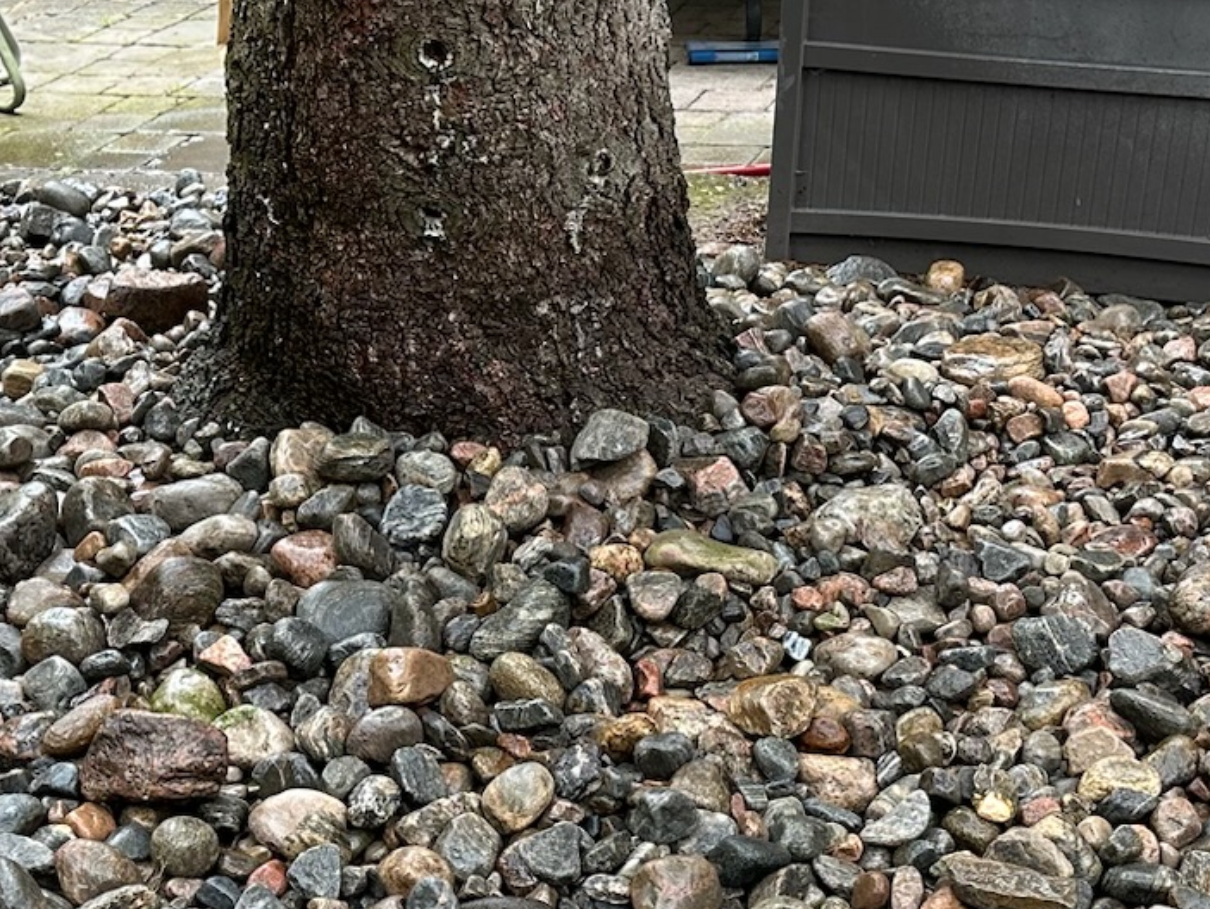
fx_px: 2448
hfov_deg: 27.8
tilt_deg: -23.9
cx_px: 543
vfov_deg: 20.9
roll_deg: +0.5
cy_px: 630
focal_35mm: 70
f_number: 1.78
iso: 100
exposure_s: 1/121
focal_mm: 6.86
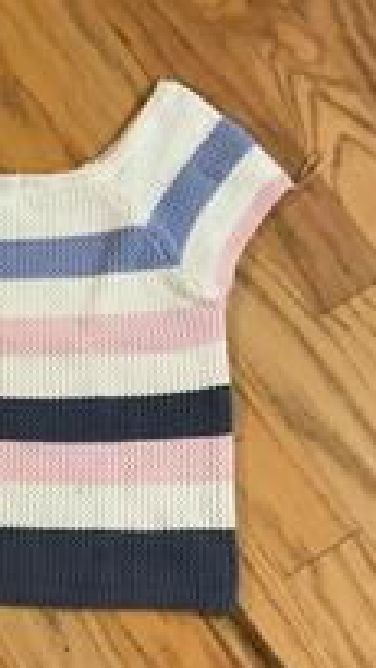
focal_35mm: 59
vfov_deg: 35.4
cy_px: 331
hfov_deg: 19.5
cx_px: -39
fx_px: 1044
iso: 250
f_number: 1.8
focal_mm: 3
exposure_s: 1/60
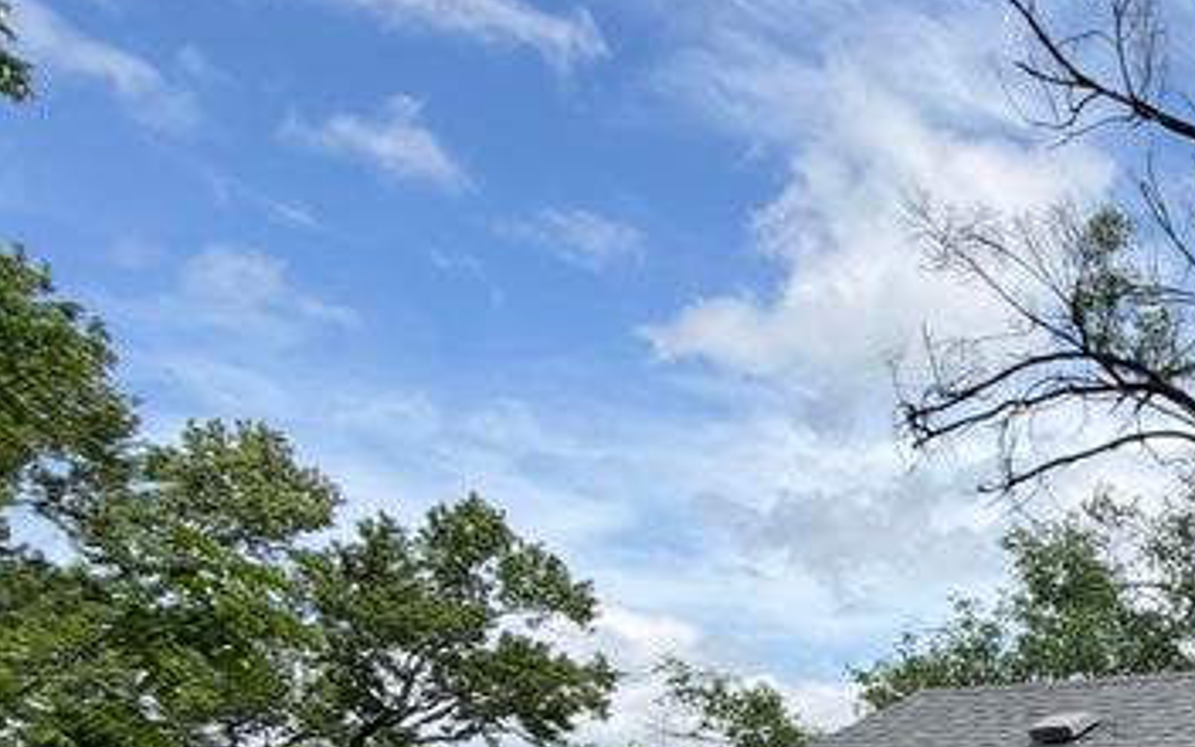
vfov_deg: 28.0
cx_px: 1445
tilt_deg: -7.4
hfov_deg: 38.9
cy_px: 1015
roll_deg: +0.7
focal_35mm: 36
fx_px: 1172
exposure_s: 1/770
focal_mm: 2.22
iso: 32
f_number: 2.2
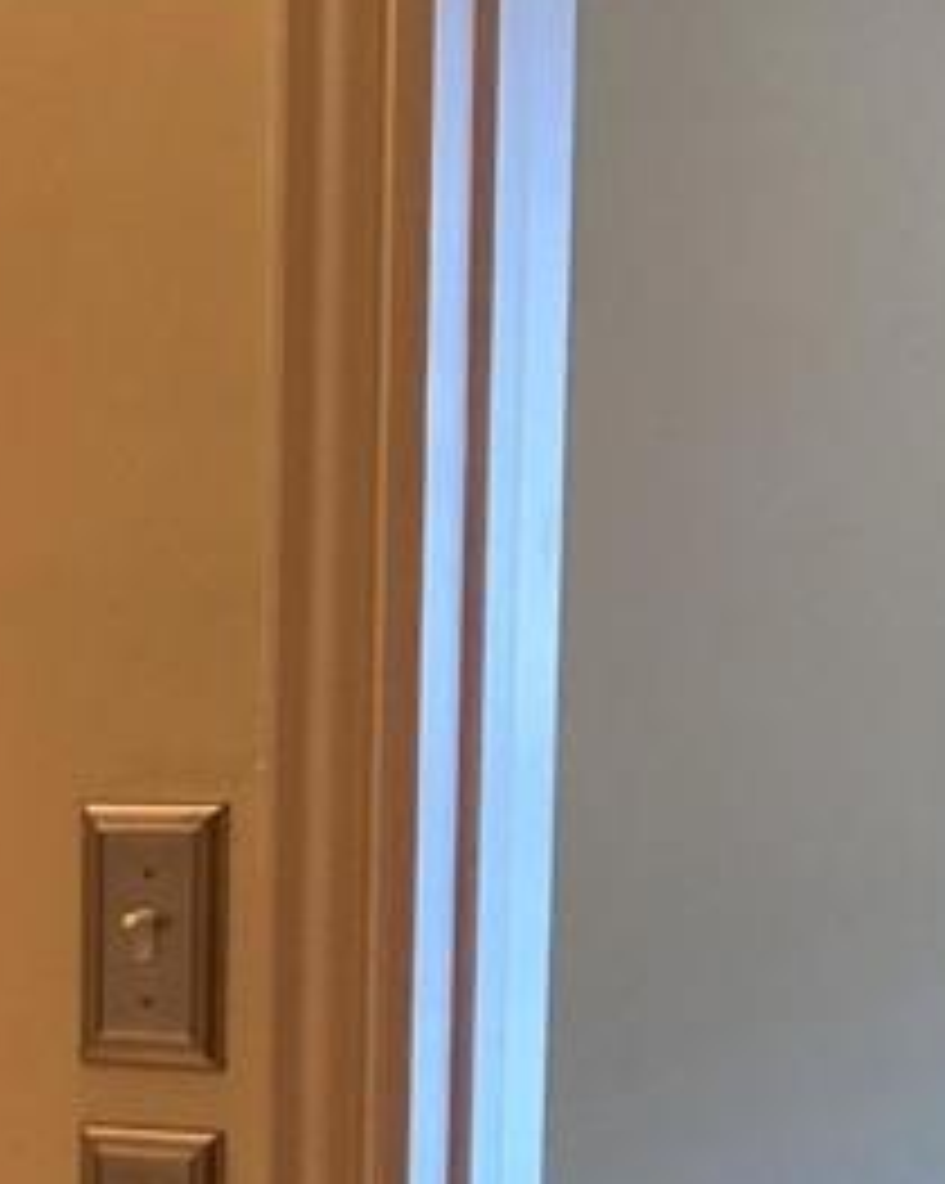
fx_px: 4130
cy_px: 1526
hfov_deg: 12.4
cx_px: -504
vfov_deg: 15.5
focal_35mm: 118
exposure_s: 1/40
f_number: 2.4
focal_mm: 3.3
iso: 320
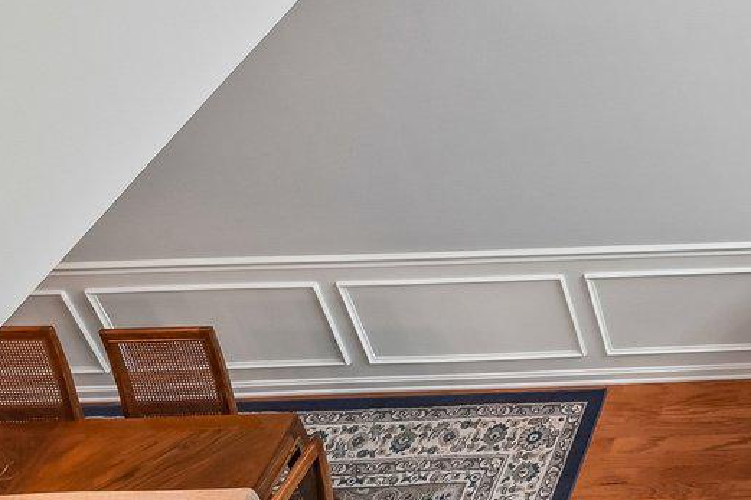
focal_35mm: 59
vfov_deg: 21.3
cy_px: -106
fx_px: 1230
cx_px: 1098
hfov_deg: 26.0
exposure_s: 1/20
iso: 400
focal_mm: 15
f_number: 11
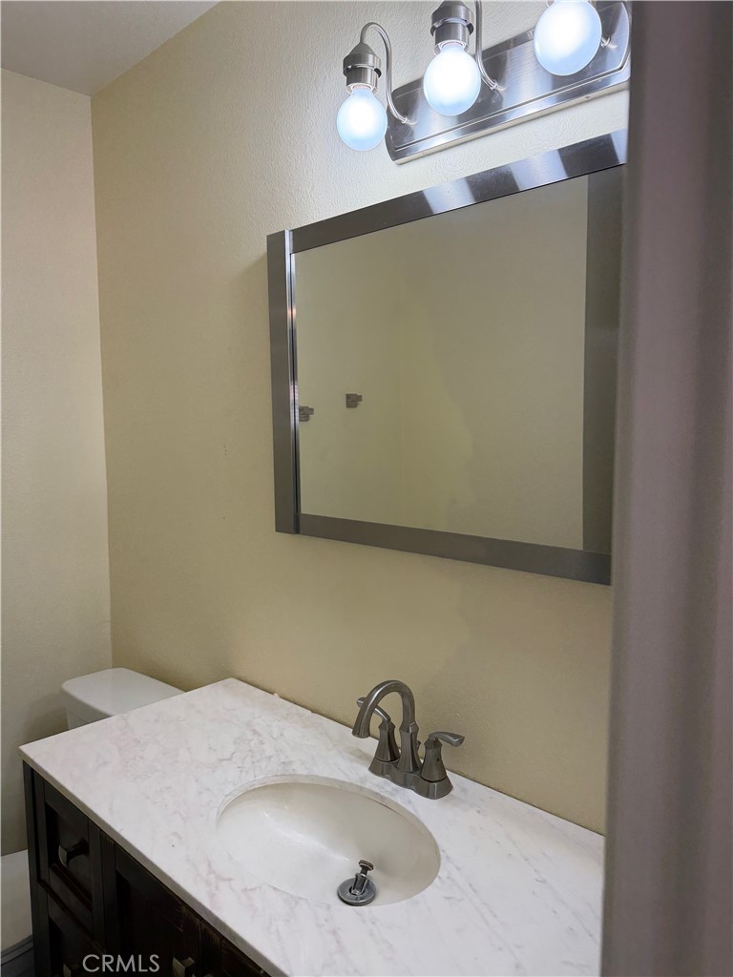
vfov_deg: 71.6
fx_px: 678
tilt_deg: -3.8
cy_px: 488
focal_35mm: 24
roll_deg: -0.3
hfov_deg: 56.8
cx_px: 366
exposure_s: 1/211
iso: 125
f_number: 1.78
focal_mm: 6.76
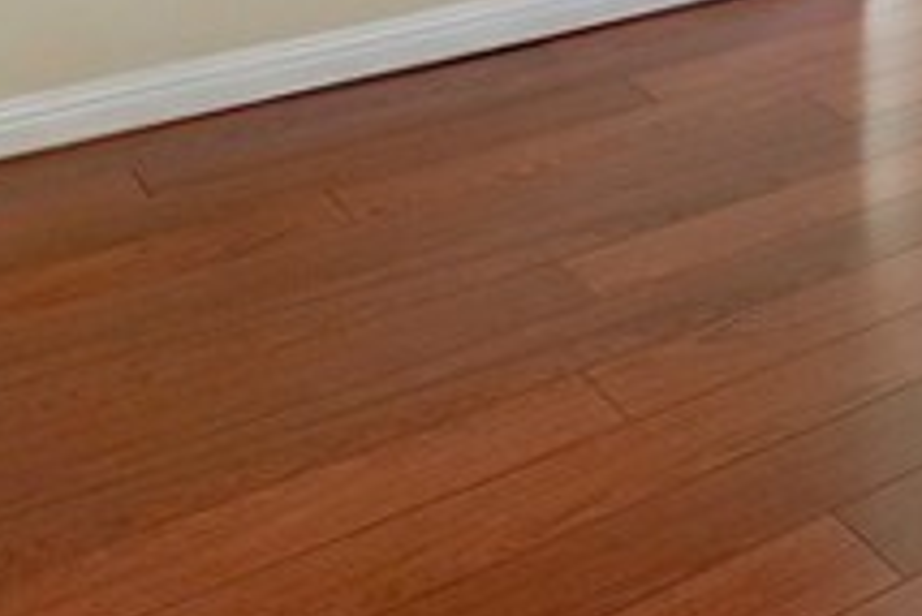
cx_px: 1353
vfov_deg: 16.2
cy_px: -575
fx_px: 1717
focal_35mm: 67
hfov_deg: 24.1
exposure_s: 1/50
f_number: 5.6
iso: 100
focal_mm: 14
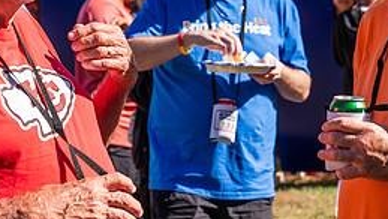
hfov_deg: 17.6
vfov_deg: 9.9
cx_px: 222
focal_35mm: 122
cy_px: 62
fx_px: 1256
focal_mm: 52
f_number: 4
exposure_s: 1/1000
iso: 160
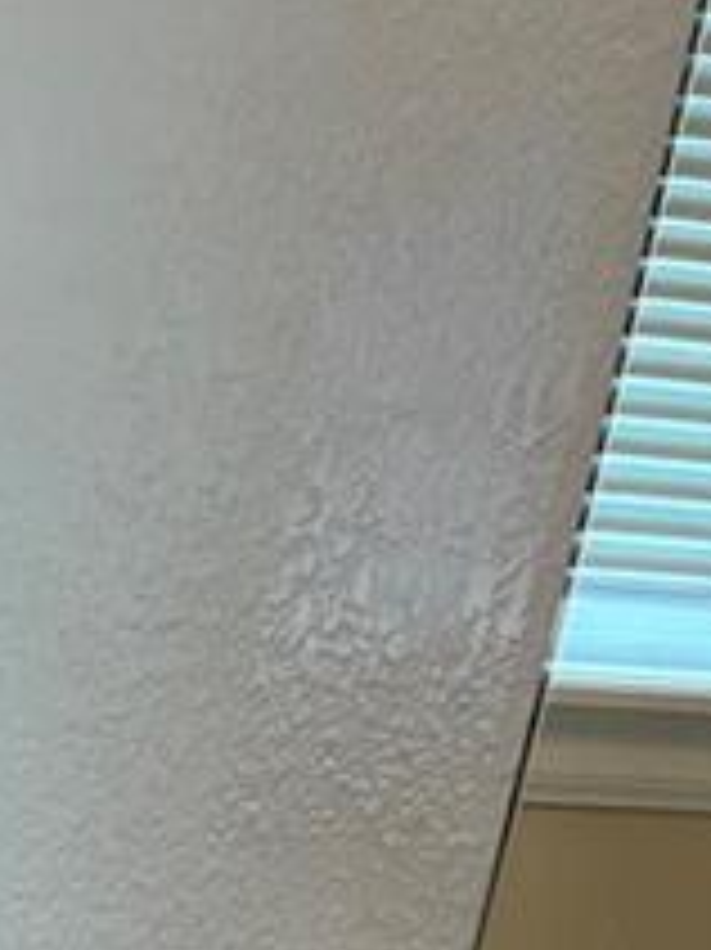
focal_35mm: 148
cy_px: 2503
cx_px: -1120
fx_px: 4057
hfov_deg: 8.9
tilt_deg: -30.8
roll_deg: -2.9
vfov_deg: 10.7
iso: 100
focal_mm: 5.1
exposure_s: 1/60
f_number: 1.6
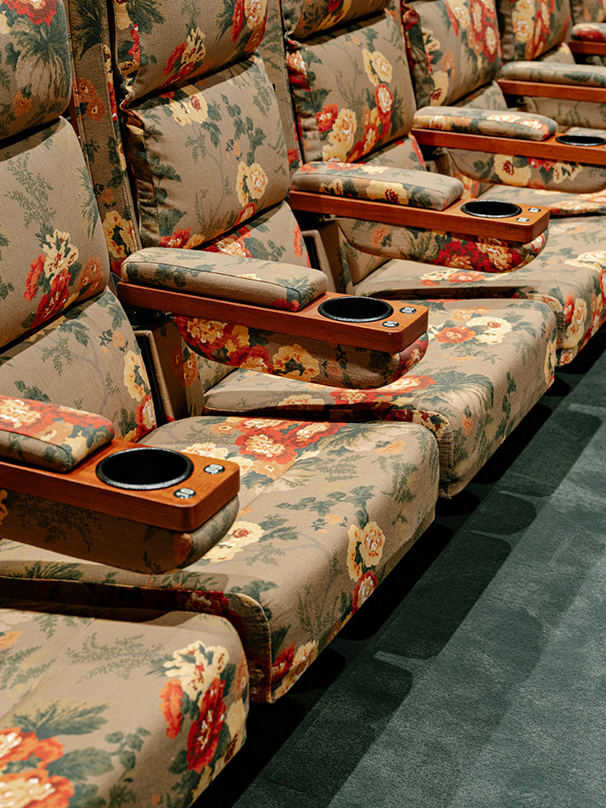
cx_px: 303
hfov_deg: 21.6
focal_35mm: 68
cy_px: 404
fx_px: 1587
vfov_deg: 28.6
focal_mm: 86.5
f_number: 8
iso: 400
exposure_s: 1
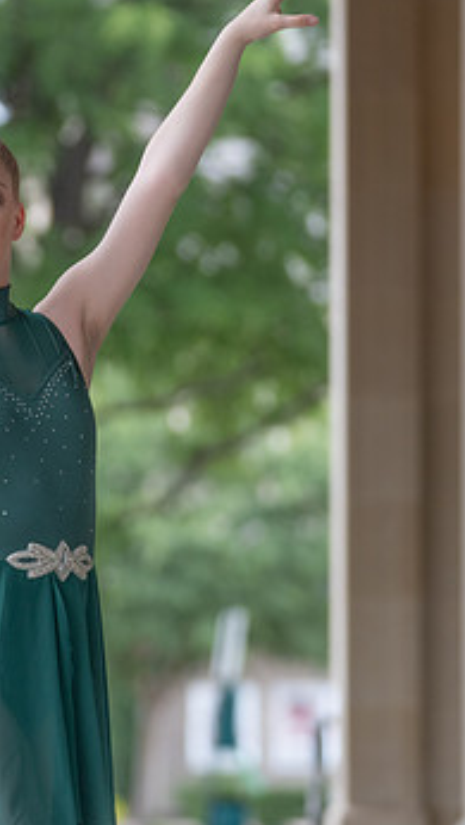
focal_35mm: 253
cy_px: 341
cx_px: -32
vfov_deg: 8.5
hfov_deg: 4.8
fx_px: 5538
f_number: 2.8
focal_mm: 119
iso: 200
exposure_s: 1/320
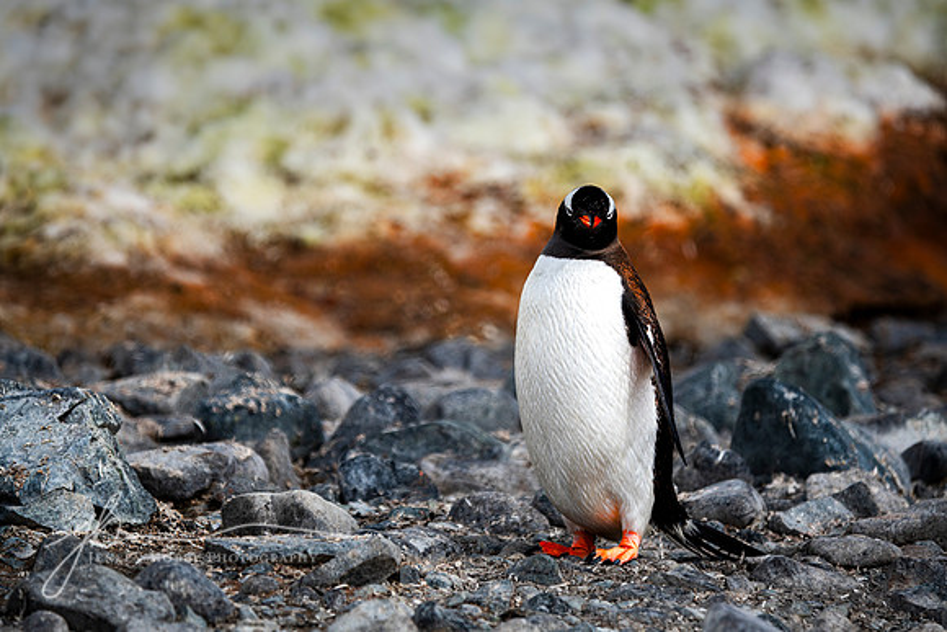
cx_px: 474
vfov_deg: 3.9
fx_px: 9209
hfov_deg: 5.9
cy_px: 316
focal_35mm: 350
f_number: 6.3
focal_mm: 350
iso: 200
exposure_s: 1/640
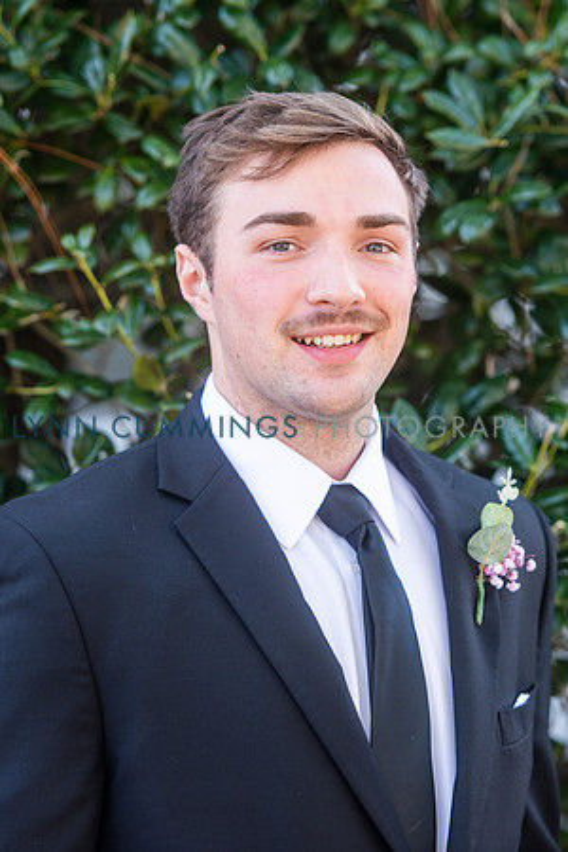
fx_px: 4612
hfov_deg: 7.0
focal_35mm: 195
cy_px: 426
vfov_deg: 10.6
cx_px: 310
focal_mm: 130
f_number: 3.5
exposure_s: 1/250
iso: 160
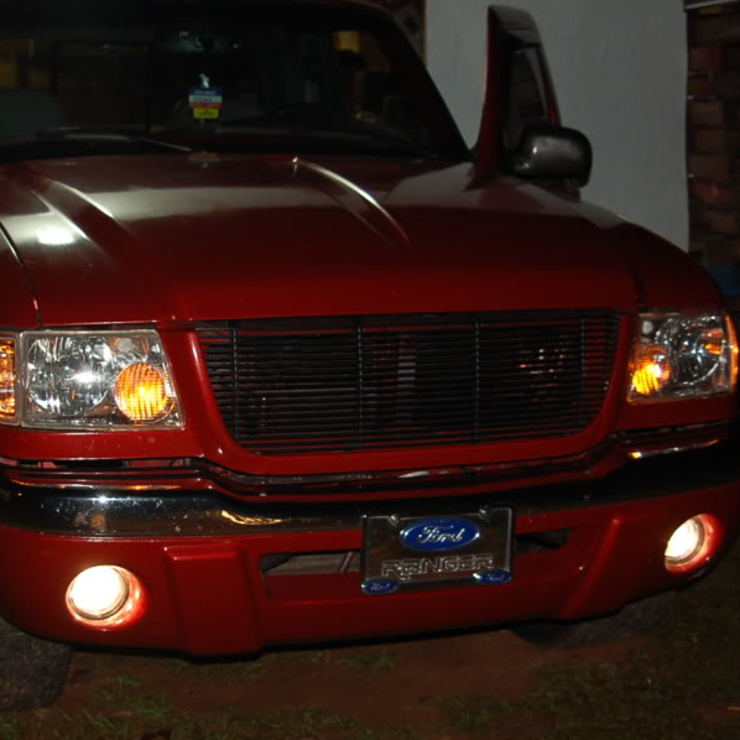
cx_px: 223
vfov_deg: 28.2
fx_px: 1475
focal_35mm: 61
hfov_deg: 27.9
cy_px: 385
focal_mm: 28
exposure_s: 1/60
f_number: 3.5
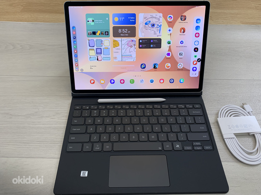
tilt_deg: -53.1
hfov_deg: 67.3
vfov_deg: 53.1
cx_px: 130
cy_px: 98
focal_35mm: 26
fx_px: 196
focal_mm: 4.25
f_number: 1.8
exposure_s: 1/89
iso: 50
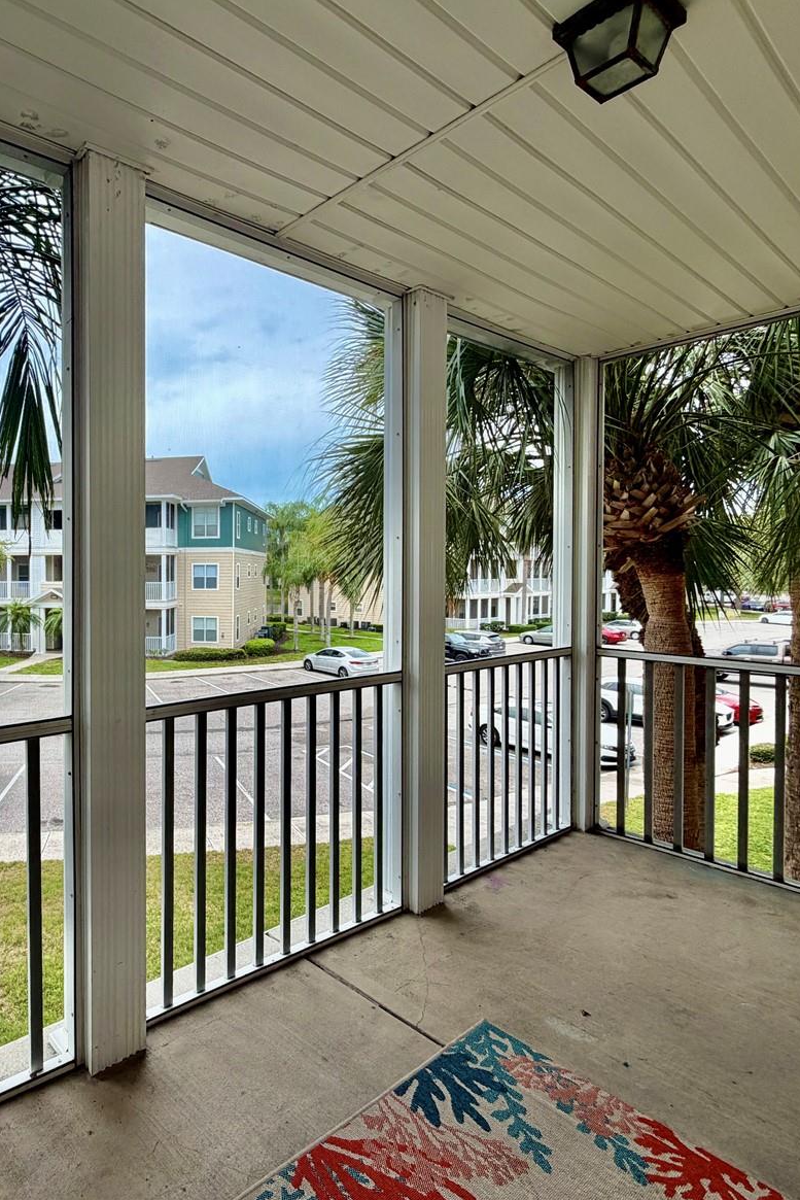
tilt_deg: -0.9
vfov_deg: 84.0
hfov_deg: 58.6
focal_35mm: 20
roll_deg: +0.8
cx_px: 196
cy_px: 583
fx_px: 666
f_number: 2.2
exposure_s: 1/564
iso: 40
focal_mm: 2.22
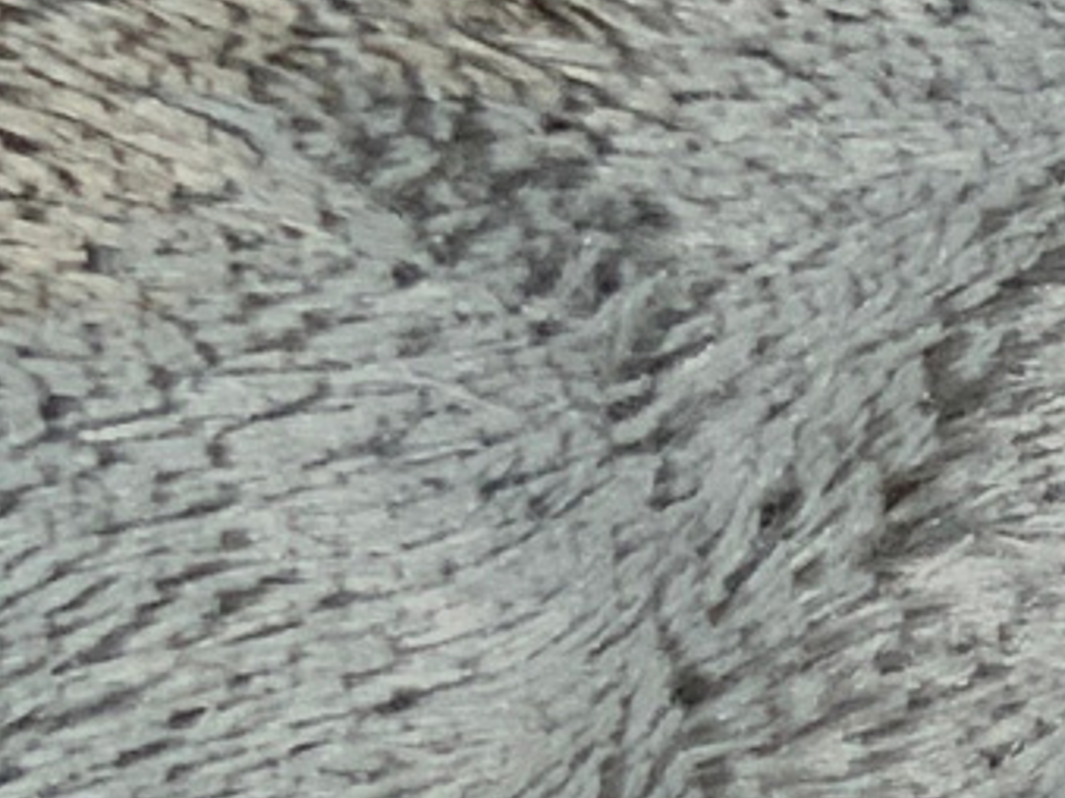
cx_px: 3283
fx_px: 6735
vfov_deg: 6.6
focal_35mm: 219
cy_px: 1514
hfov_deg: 7.8
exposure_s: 1/104
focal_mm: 3
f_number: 1.8
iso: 50
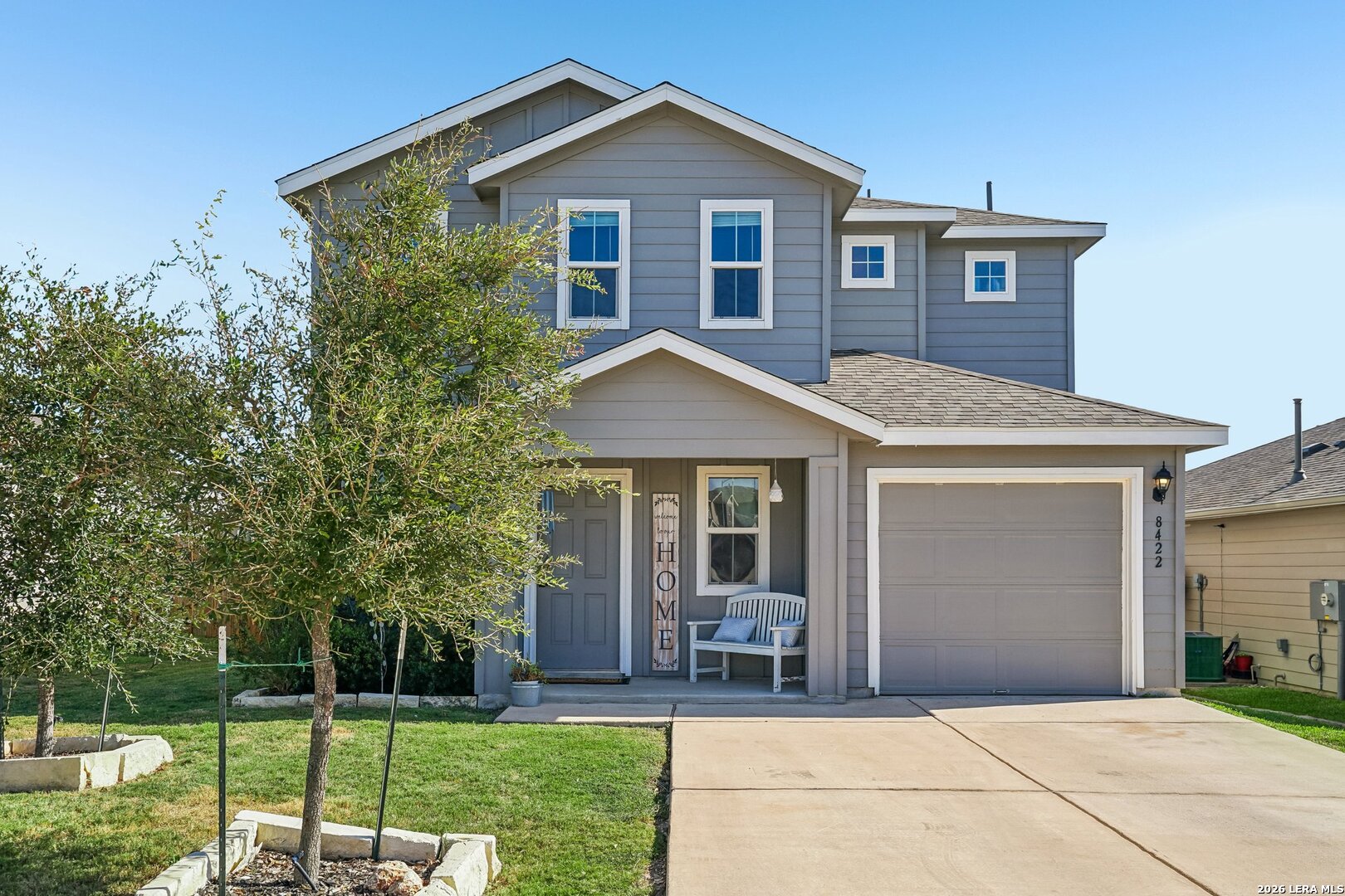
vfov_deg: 38.9
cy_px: 448
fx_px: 1270
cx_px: 672
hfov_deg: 55.8
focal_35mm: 34
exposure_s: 1/500
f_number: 8
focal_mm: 34
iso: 200
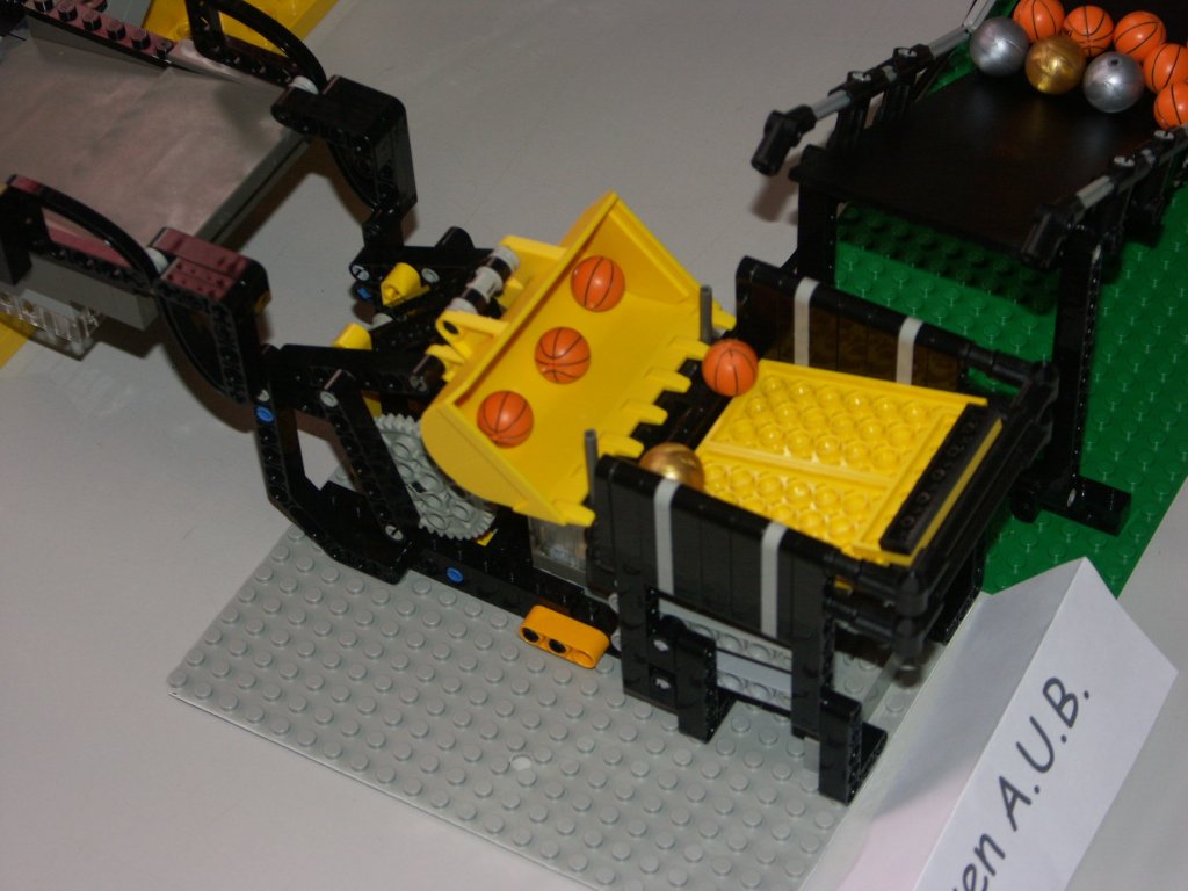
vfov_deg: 16.2
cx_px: 594
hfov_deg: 21.5
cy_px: 446
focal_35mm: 91
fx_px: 3123
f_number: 3.5
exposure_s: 1/80
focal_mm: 23.34
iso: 160
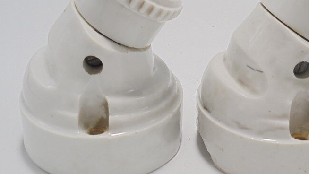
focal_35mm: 57
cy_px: 81
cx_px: 195
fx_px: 467
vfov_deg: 21.1
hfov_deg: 36.4
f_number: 4.2
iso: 100
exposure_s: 1/50
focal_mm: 6.9
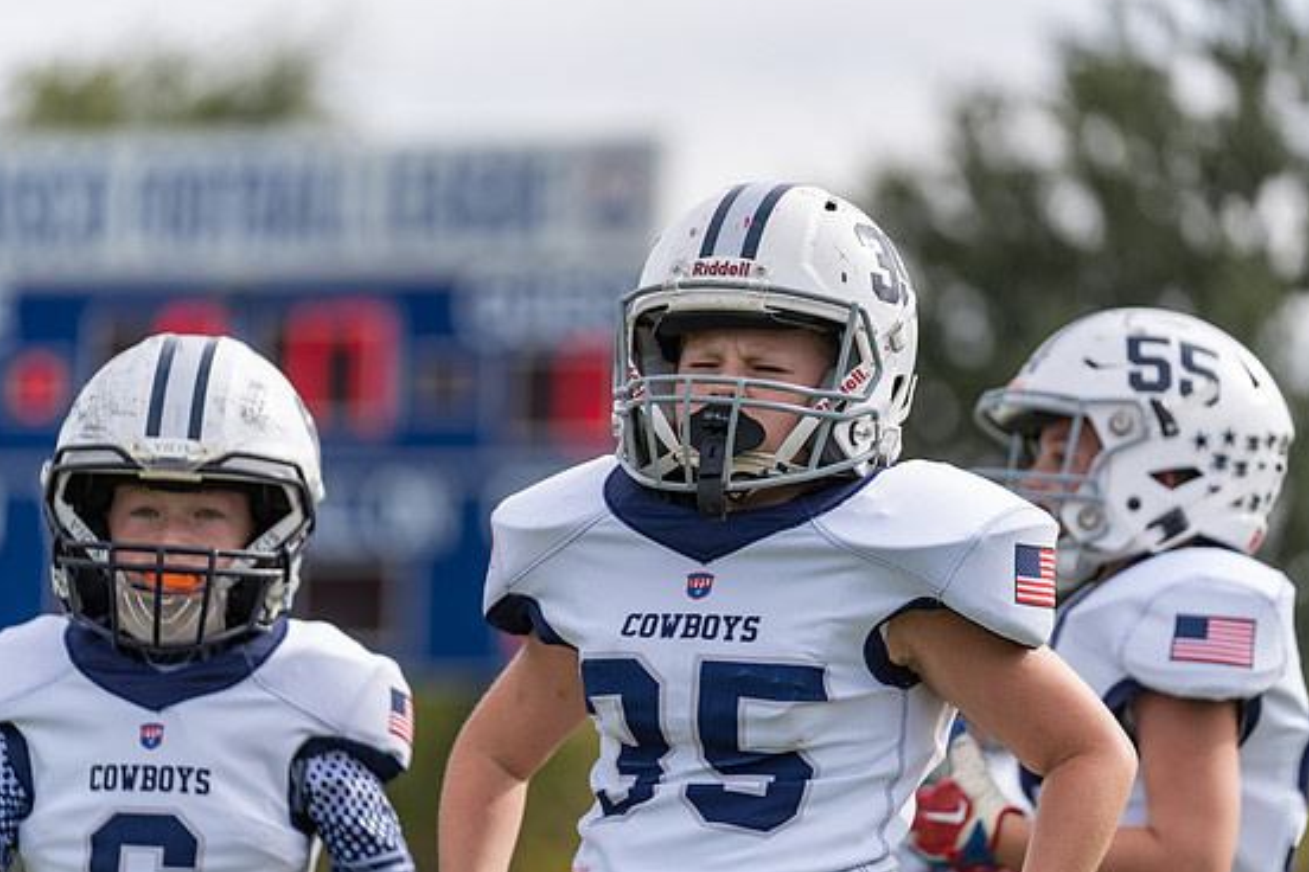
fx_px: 6035
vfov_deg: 8.3
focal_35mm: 166
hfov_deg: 12.4
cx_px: 628
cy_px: 421
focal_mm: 158
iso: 125
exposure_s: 1/1600
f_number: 2.8
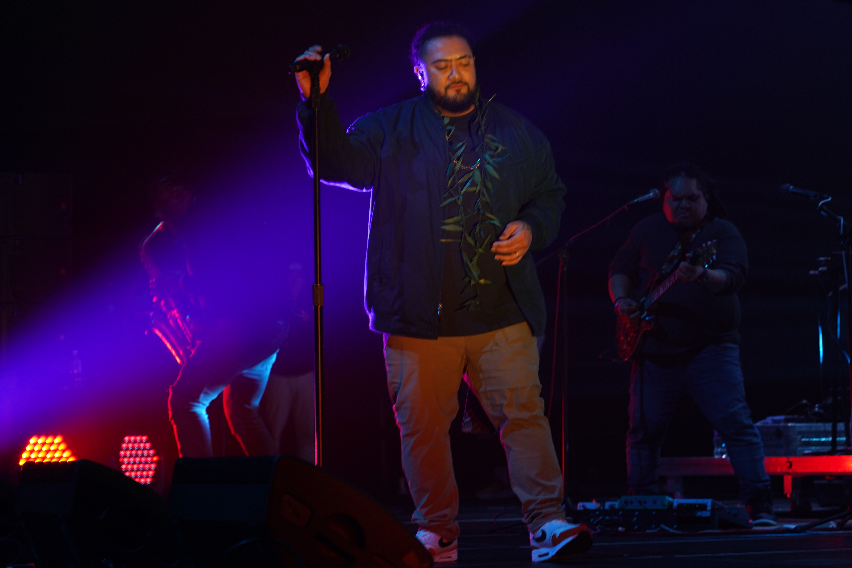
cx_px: 426
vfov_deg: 13.0
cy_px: 284
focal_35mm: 105
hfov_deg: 19.5
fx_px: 2485
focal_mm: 105
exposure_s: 1/125
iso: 640
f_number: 4
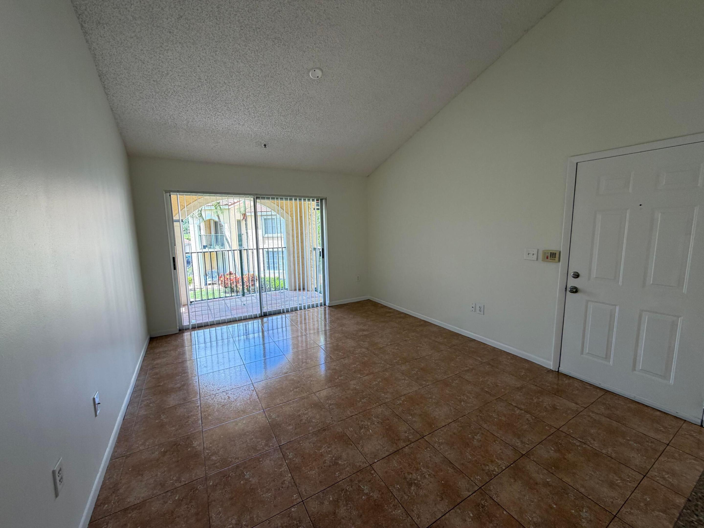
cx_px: 352
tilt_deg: -8.2
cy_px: 264
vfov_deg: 85.7
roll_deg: +0.9
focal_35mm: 14
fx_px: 285
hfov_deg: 102.1
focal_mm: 2.22
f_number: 2.2
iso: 80
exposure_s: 1/120
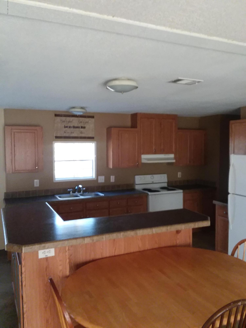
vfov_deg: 61.7
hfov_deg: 48.2
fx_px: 275
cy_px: 164
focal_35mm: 29
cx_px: 123
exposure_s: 1/30
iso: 160
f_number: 1.9
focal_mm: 2.47
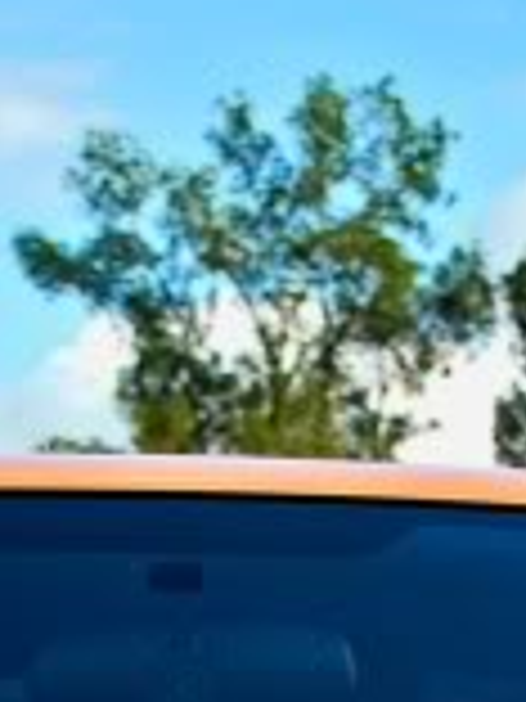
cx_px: 272
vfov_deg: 6.3
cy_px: 1492
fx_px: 6139
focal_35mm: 303
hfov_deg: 4.9
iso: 100
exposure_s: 1/500
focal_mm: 32
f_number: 4.8
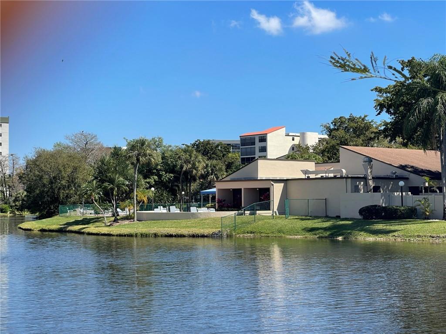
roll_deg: +0.4
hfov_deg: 30.3
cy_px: 167
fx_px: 825
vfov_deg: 22.9
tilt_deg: +2.9
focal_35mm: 64
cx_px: 223
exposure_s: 1/1309
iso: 20
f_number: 2.2
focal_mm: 7.5
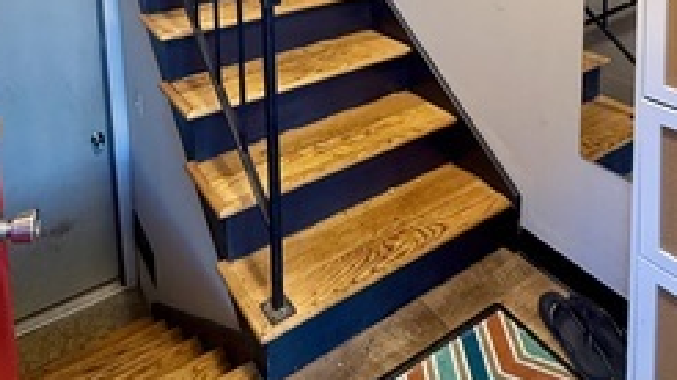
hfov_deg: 62.5
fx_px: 556
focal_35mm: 31
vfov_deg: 30.9
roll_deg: +2.0
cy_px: -94
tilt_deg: -6.7
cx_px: 299
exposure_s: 1/60
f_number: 2.2
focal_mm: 2.22
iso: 320
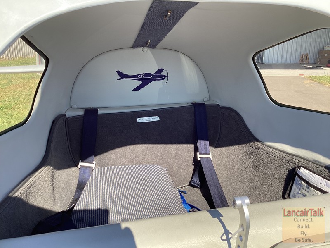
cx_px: 165
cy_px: 124
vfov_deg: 45.4
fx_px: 296
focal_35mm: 31
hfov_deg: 58.4
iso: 25
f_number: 2.4
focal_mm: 3.3
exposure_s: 1/322
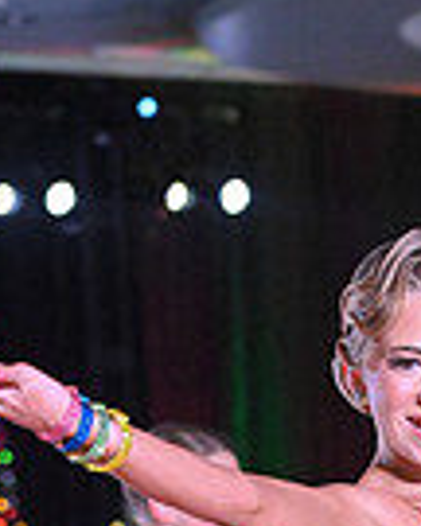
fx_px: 5155
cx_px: 606
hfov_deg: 4.6
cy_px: 873
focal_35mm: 331
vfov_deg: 5.8
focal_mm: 82
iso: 5000
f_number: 5
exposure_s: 1/400
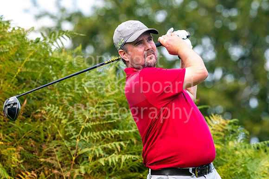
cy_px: 62
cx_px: 149
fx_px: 4423
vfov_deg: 2.3
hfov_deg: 3.5
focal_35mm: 592
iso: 200
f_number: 5.6
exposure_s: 1/640
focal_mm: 300
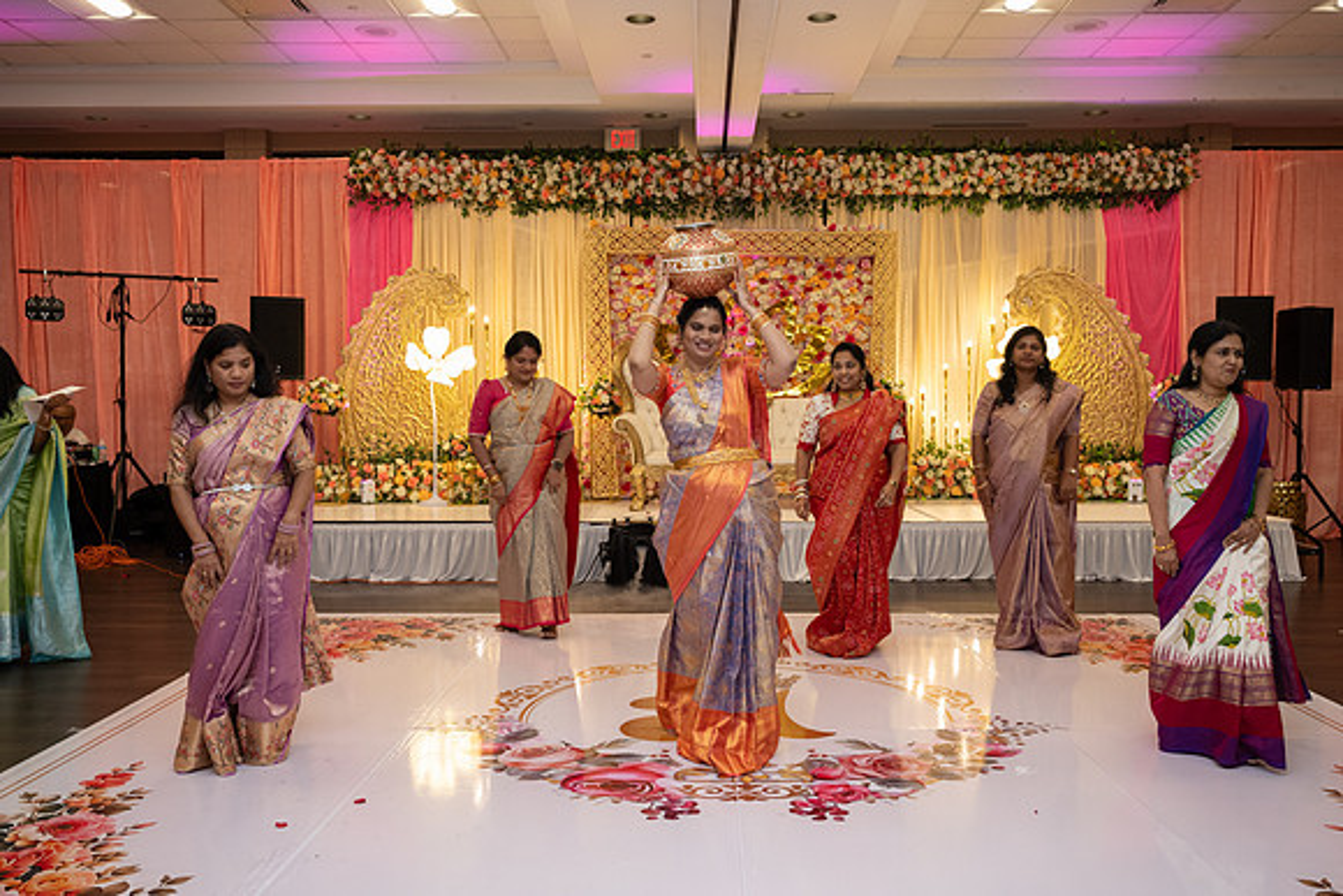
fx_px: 1205
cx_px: 672
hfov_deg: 58.3
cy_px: 448
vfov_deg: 40.8
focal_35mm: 32
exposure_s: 1/160
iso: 1250
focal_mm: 31.5
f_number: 4
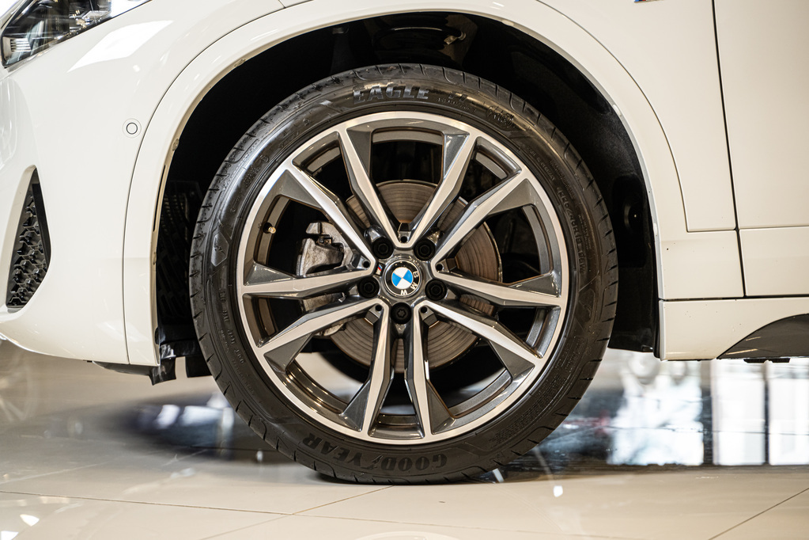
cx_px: 404
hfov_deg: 27.0
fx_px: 1685
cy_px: 270
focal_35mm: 75
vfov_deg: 18.2
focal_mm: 75
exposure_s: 1/160
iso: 640
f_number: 2.8
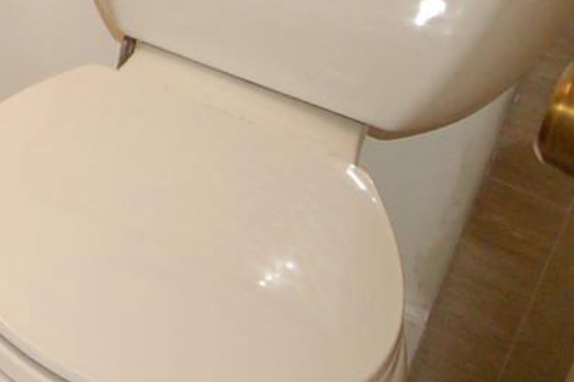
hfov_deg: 17.0
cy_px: -267
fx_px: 1527
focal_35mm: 96
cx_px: -498
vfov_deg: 13.1
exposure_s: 1/60
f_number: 7.1
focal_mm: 17
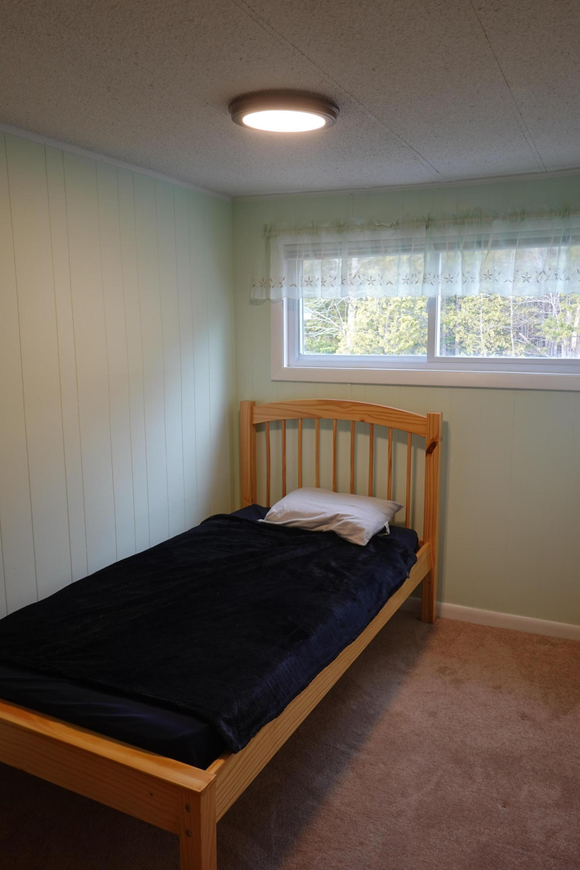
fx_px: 677
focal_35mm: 28
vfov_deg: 65.5
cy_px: 435
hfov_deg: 46.4
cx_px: 290
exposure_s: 1/30
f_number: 3.2
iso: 125
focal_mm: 10.38
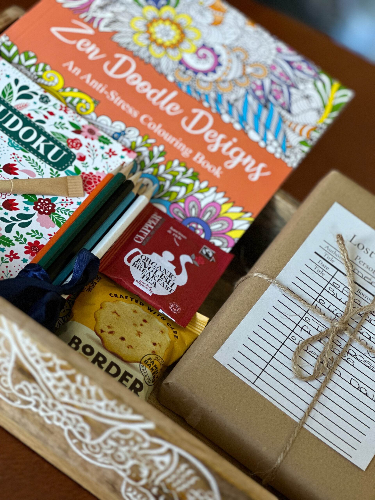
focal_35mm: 77
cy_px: 250
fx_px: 1112
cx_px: 188
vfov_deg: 25.3
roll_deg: -32.0
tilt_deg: -35.7
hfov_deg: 19.1
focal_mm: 9
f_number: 2.8
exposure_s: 1/40
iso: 250
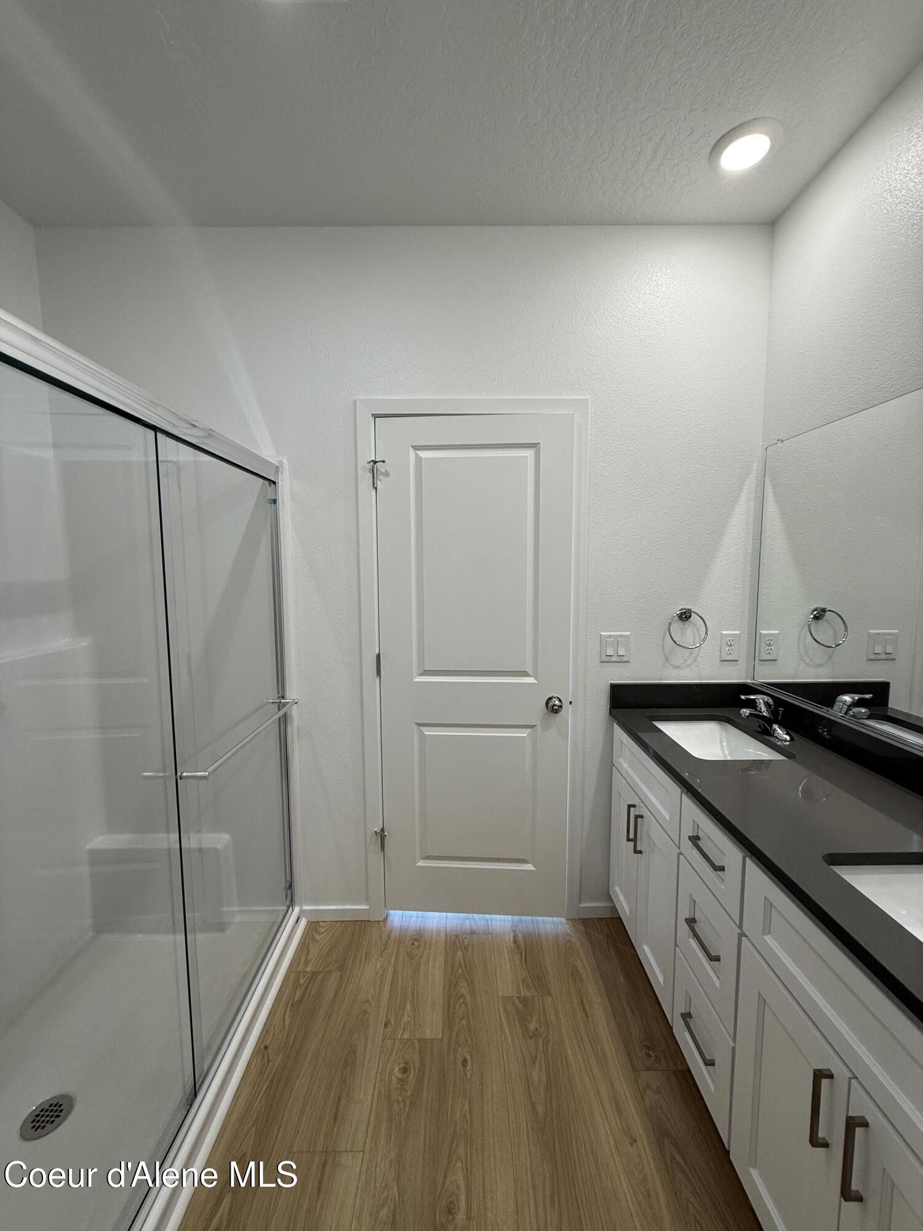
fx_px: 498
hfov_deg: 85.7
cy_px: 616
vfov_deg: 102.1
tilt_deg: -4.6
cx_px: 462
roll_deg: -0.4
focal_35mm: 14
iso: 100
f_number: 2.2
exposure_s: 1/120
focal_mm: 2.22
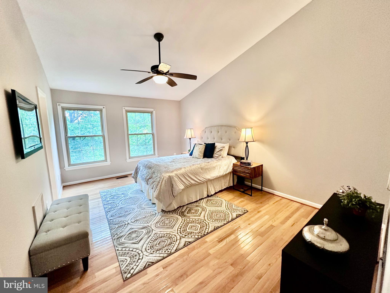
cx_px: 195
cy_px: 146
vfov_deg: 85.7
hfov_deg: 102.1
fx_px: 158
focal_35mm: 14
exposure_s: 1/60
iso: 200
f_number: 2.2
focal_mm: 2.22
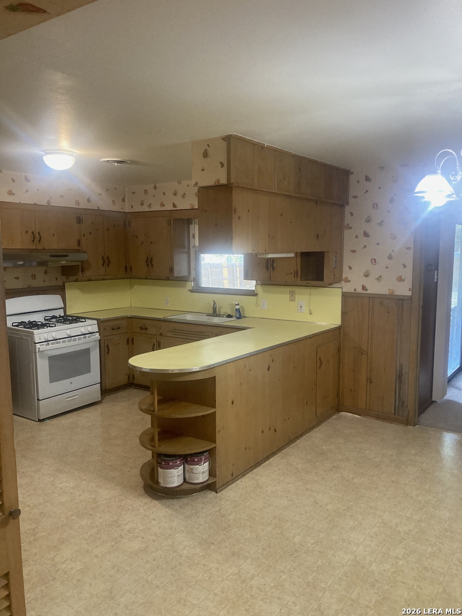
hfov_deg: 49.7
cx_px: 231
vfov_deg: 63.4
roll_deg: +1.6
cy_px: 308
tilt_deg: -4.3
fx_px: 498
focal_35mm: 28
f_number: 1.8
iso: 250
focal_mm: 3.99
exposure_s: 1/60
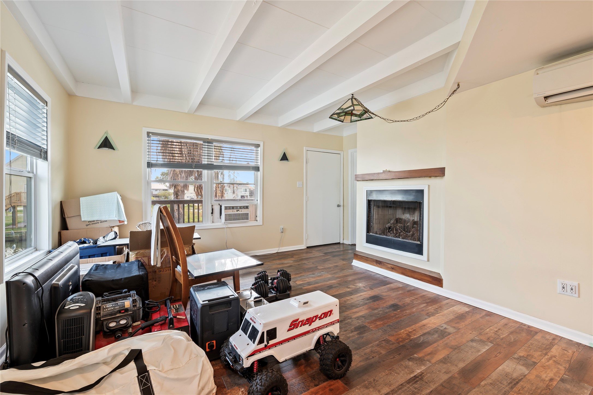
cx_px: 296
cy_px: 198
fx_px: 247
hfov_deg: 100.4
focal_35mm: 15
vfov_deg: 77.2
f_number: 6.3
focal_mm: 15
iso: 125
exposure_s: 1/3
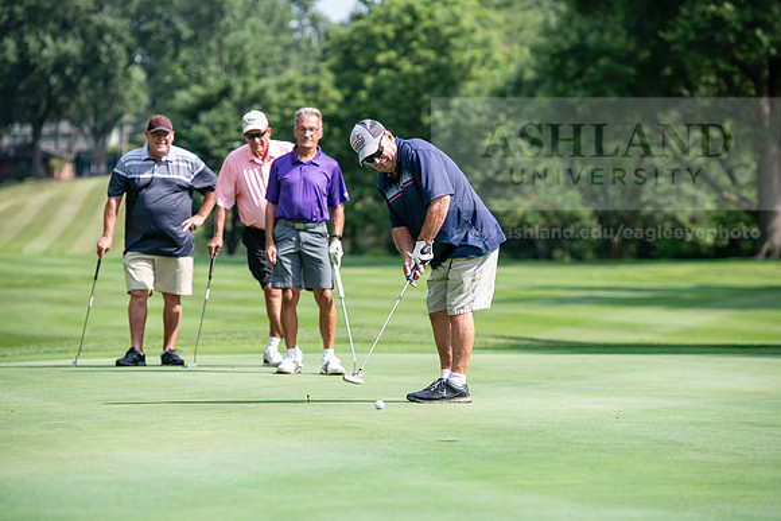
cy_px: 260
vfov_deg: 9.8
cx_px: 390
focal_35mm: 140
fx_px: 3038
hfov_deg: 14.7
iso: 250
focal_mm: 140
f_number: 4
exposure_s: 1/1000
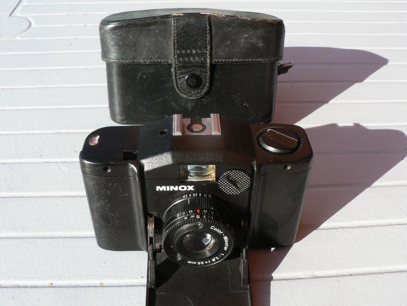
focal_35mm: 36
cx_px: 204
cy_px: 153
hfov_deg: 51.4
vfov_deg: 39.7
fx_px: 423
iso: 200
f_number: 5.6
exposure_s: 1/400
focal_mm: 6
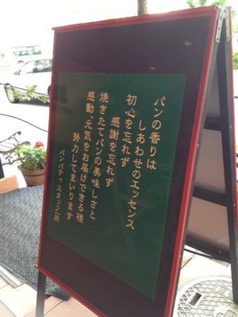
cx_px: 119
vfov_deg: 52.6
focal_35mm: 35
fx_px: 321
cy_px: 158
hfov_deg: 40.7
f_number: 2.4
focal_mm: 4.28
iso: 50
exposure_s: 1/24
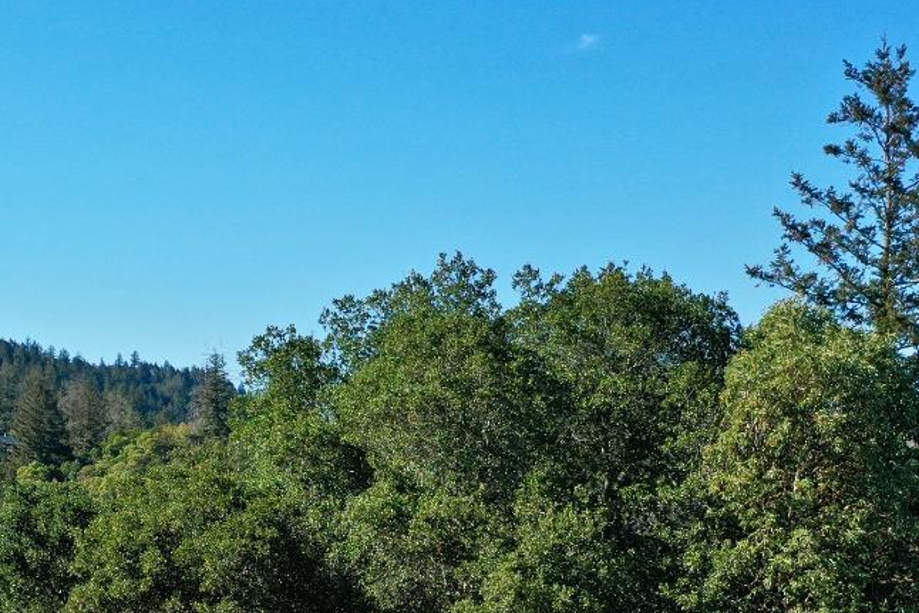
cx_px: 202
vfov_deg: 20.4
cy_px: 589
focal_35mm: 65
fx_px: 1660
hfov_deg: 30.3
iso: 100
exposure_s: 1/1600
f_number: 2.8
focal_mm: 10.26
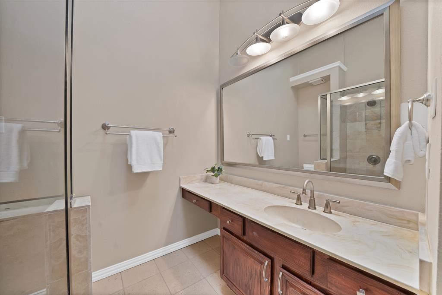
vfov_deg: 90.0
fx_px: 147
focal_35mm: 12
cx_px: 221
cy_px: 148
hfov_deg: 112.6
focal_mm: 12
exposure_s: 1/2.5
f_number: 9
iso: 640
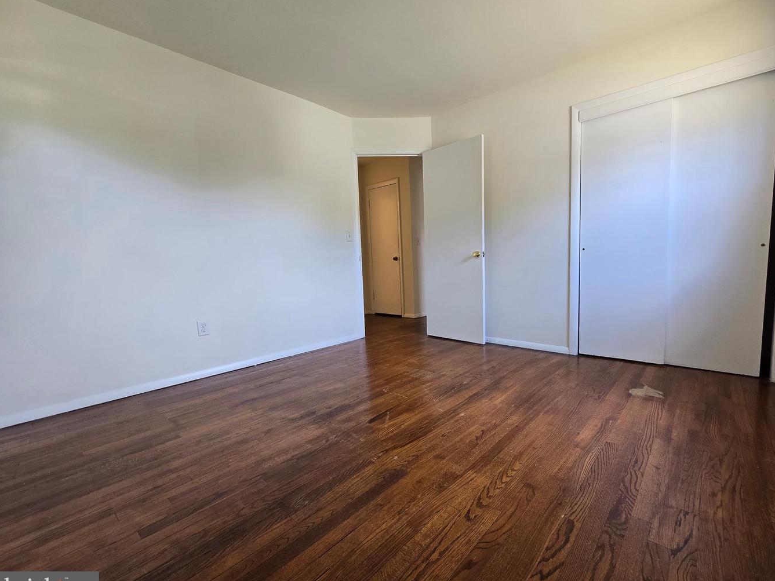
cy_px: 292
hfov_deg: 101.9
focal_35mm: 14
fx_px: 313
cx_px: 414
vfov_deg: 85.7
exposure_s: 1/60
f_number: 2.2
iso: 125
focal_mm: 2.2
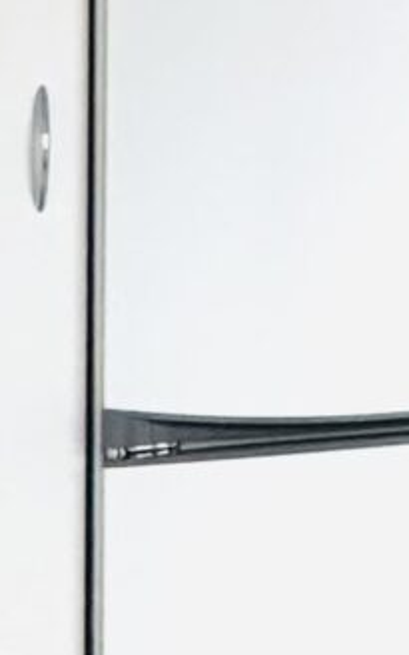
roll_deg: +0.3
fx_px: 2069
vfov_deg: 17.7
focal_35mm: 116
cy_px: 62
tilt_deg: +1.5
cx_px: 1452
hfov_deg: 8.3
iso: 320
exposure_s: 1/85
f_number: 2.2
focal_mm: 2.22
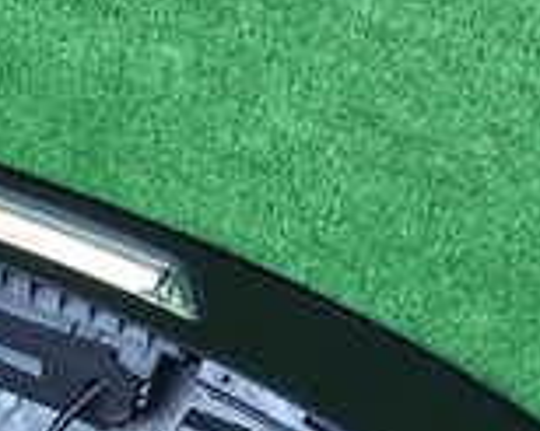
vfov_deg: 12.9
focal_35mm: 114
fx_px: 1821
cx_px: -32
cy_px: 603
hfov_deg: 16.4
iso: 200
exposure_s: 1/50
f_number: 2.3
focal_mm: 5.4
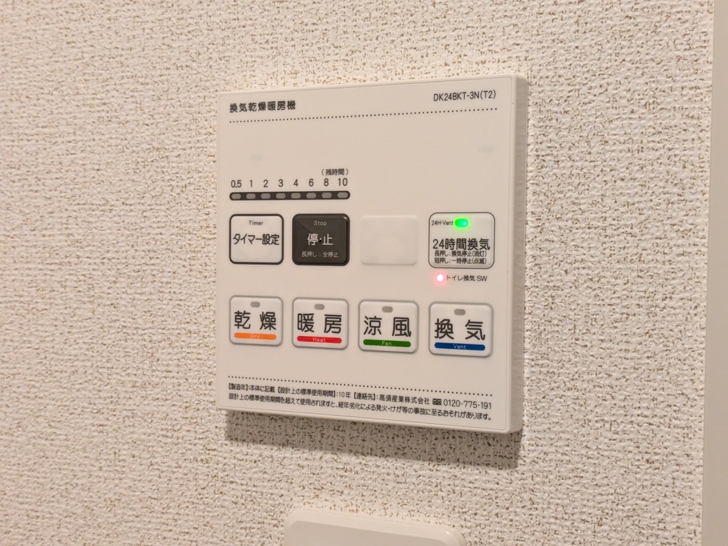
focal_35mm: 51
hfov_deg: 37.5
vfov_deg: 28.6
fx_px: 1073
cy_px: 273
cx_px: 364
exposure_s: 1/50
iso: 411
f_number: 1.89
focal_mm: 5.43
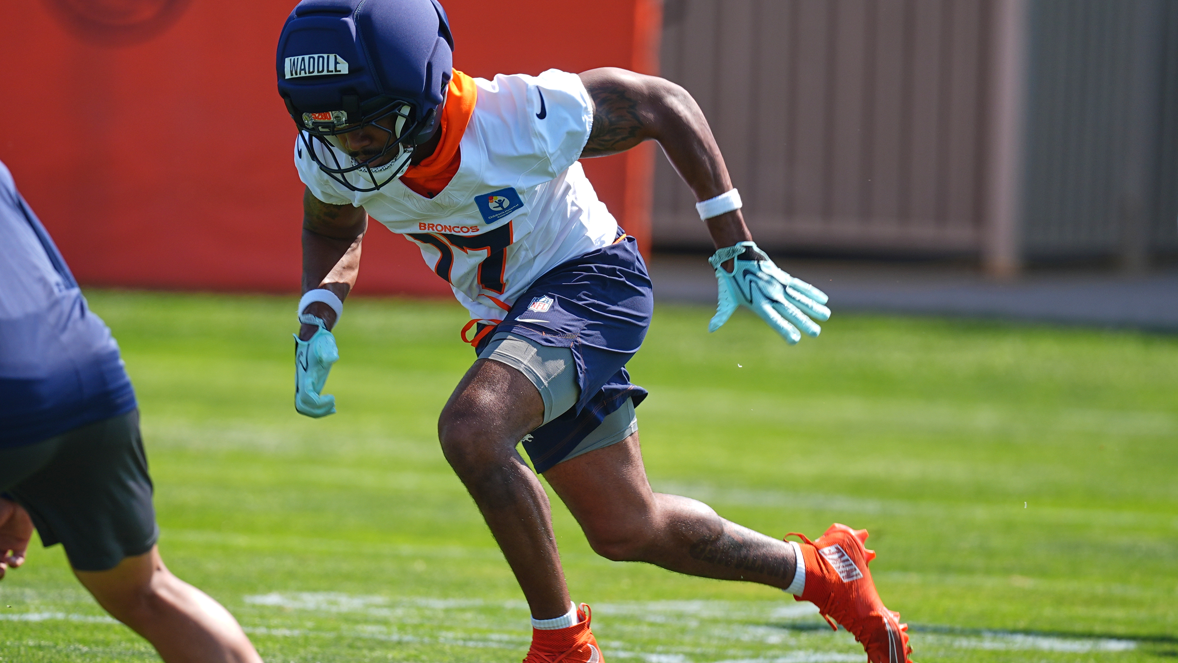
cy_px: 306
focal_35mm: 945
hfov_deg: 2.3
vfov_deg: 1.3
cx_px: 589
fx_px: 29519
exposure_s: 1/1000
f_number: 4
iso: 200
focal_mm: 600
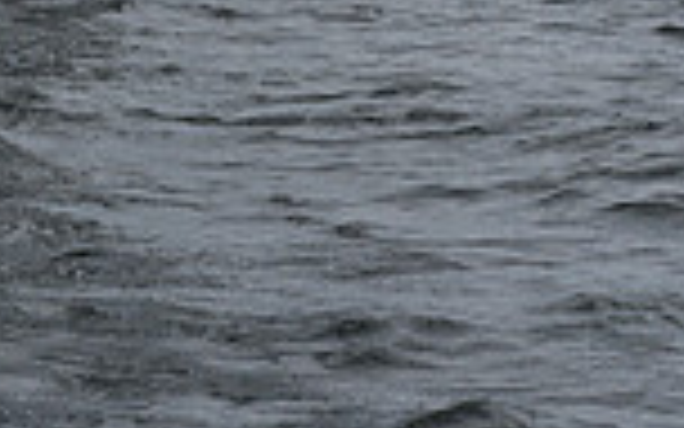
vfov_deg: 4.6
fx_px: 5070
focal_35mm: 272
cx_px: -173
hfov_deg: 7.6
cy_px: -788
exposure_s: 1/800
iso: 250
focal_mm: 70
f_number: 10
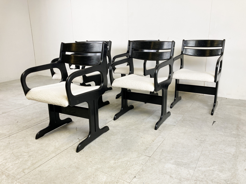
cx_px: 123
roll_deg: +0.4
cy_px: 92
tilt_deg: -14.0
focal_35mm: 28
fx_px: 199
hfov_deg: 63.4
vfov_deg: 49.7
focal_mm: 3.99
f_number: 1.8
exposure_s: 1/100
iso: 64
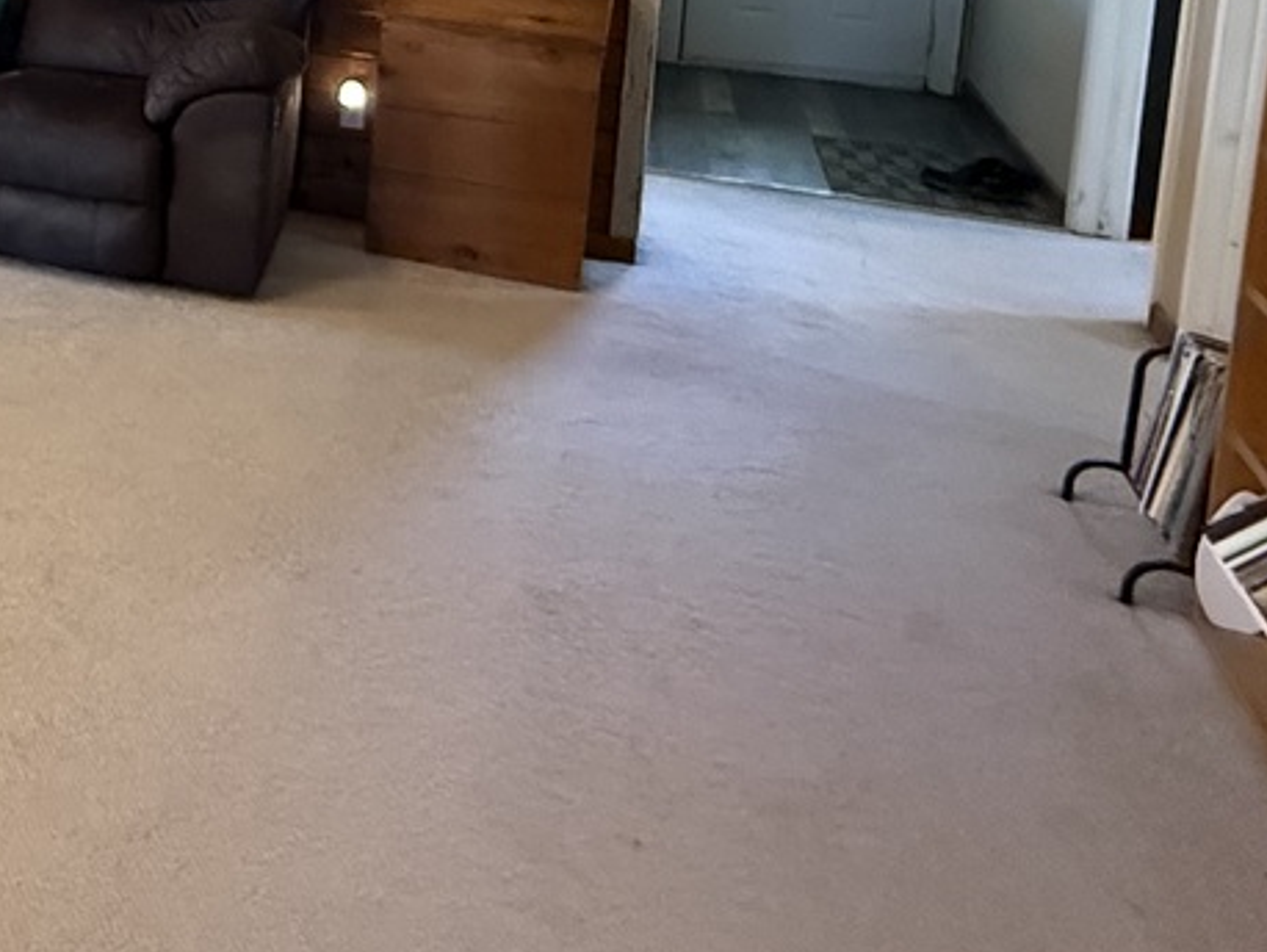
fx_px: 1611
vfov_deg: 29.7
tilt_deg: -6.4
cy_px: -91
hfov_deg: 34.3
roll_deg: -1.1
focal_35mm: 44
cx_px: -257
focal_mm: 2.22
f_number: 2.2
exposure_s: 1/60
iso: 1000
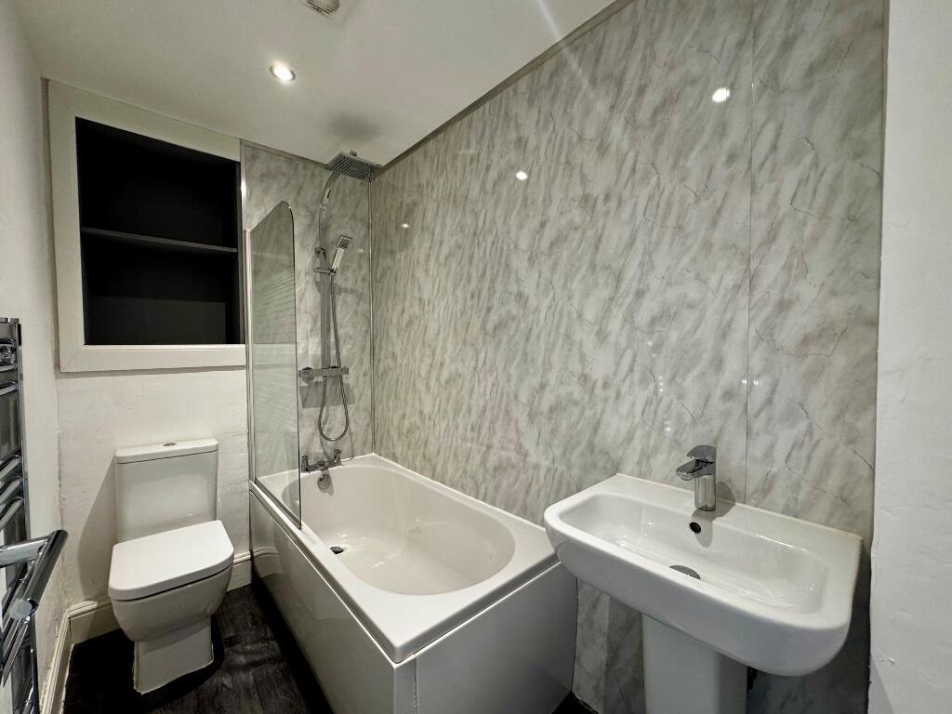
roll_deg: +0.6
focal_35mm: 14
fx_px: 385
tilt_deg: -1.3
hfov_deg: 102.1
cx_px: 476
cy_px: 357
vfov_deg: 85.7
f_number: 2.2
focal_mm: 2.22
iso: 250
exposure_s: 1/100
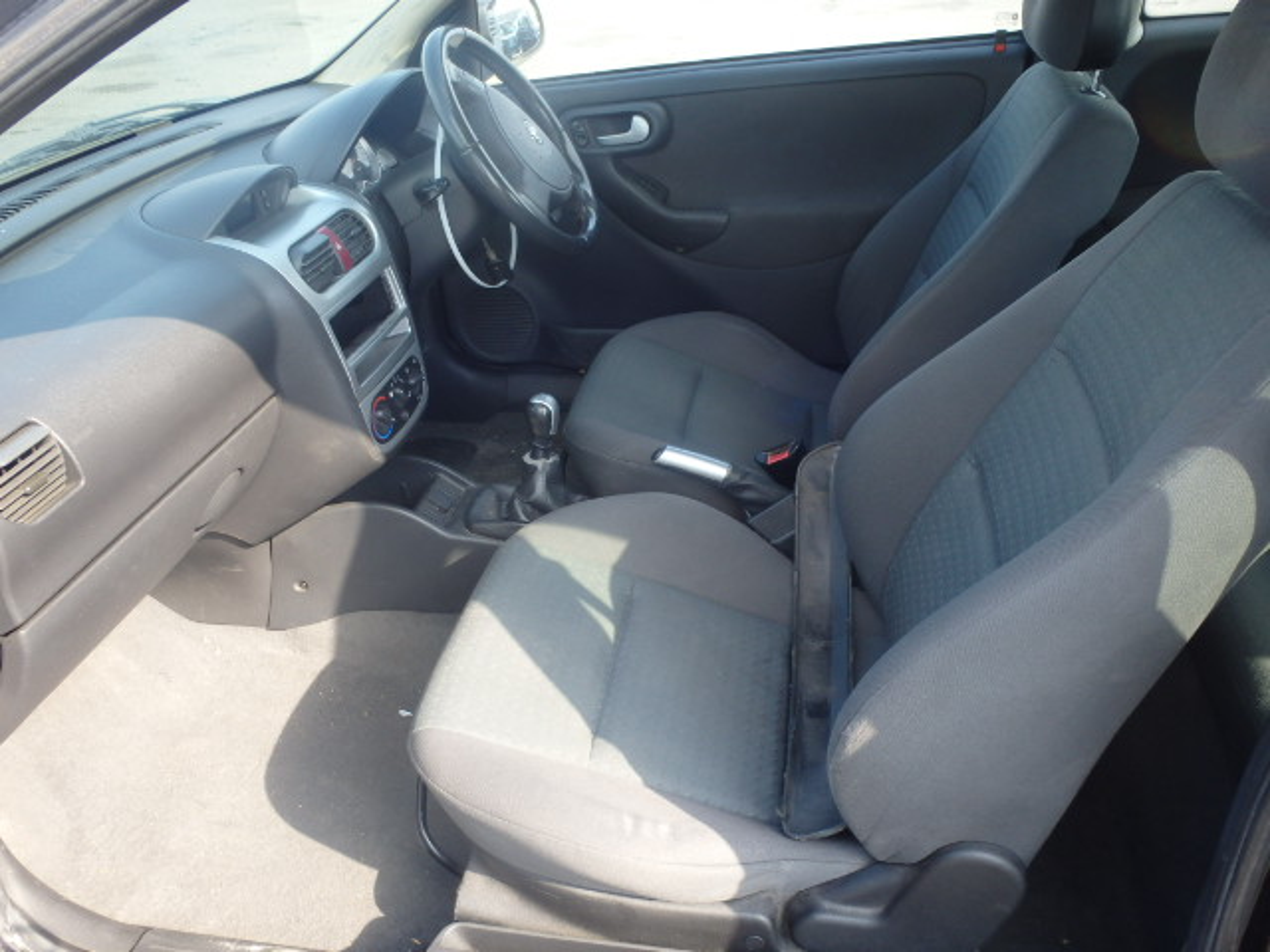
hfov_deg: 63.4
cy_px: 476
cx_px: 635
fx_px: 1027
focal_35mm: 28
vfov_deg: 49.7
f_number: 3.9
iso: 125
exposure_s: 1/80
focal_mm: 5
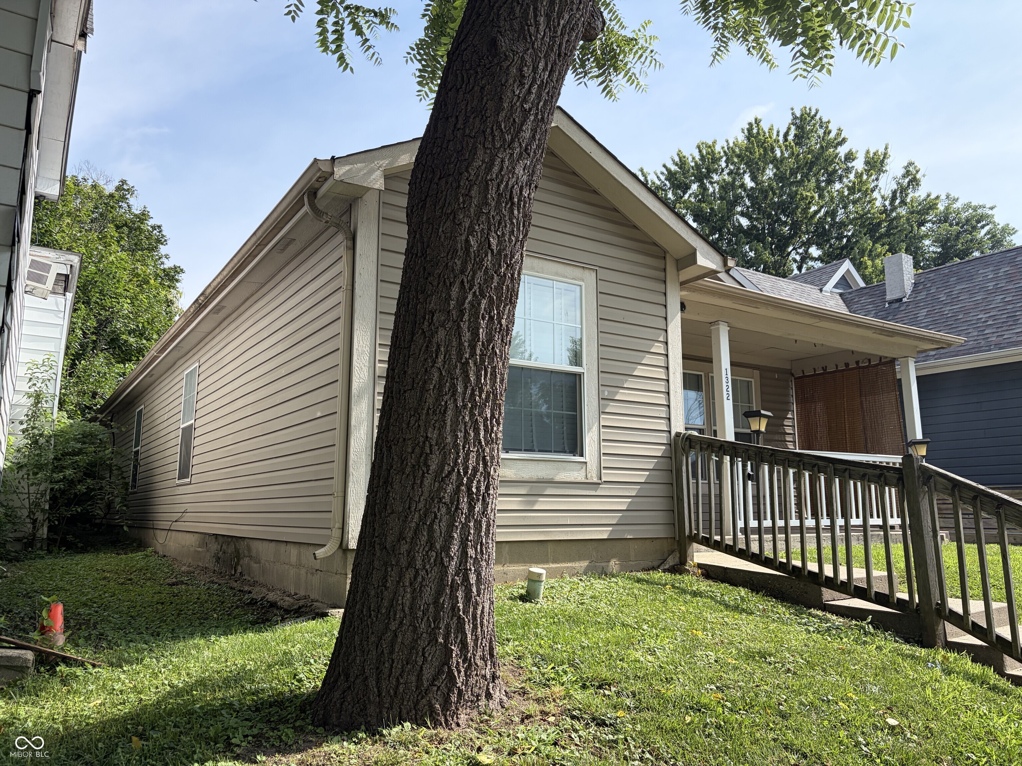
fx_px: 768
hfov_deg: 67.3
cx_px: 511
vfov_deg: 53.1
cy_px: 383
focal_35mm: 26
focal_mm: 5.96
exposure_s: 1/2283
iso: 64
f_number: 1.6
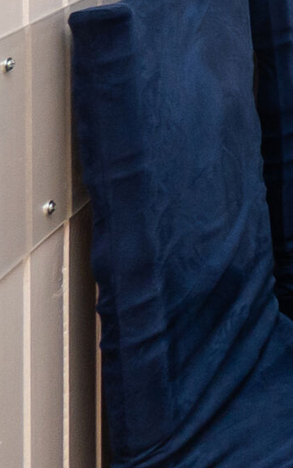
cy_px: -164
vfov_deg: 23.7
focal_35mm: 75
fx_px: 958
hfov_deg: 8.5
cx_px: 1133
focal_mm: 10
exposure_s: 1/80
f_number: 8
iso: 200
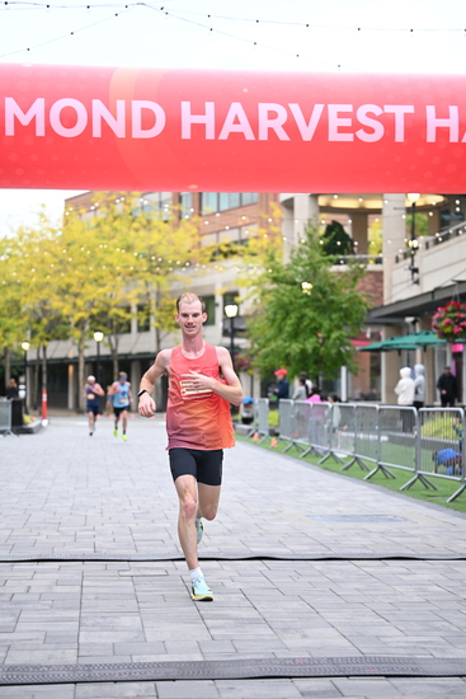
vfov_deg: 28.4
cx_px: 233
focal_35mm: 71
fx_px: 1378
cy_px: 350
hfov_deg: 19.2
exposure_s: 1/800
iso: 1600
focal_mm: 71
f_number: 2.8
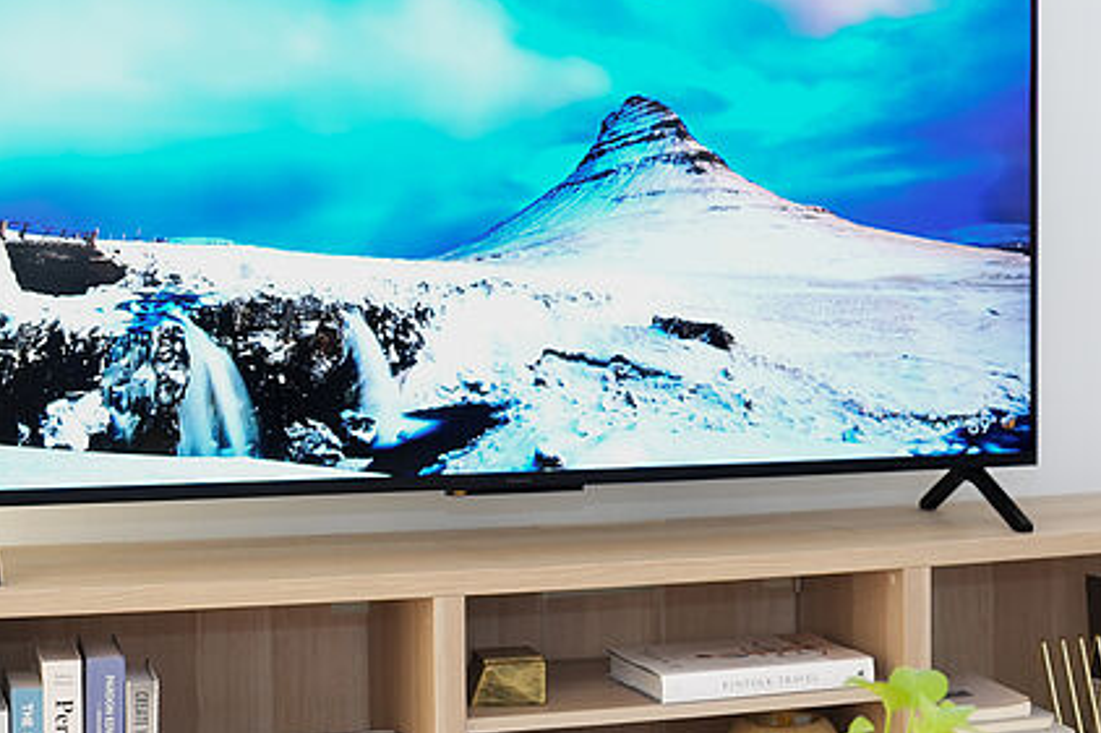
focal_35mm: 77
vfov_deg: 17.7
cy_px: 312
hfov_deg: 25.6
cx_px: 955
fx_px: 2354
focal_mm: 25
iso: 500
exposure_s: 1/160
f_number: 2.8
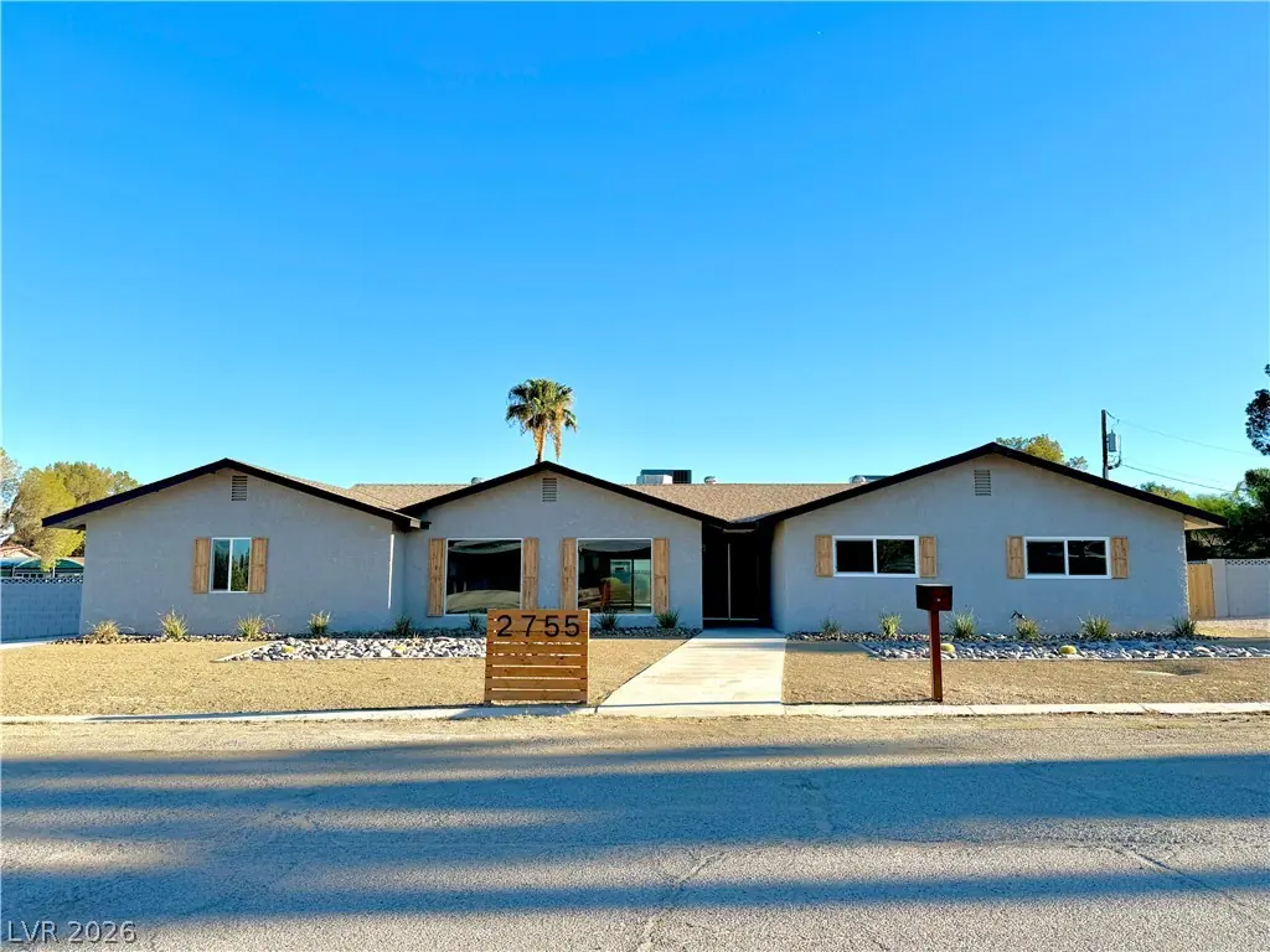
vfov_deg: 56.8
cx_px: 635
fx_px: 881
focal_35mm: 24
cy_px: 476
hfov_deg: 71.6
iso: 80
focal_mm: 6.76
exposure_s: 1/3145
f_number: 1.78
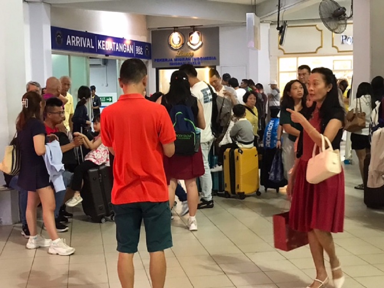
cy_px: 144
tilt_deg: -4.8
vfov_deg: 25.7
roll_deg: +0.6
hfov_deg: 33.8
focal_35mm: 57
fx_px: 632
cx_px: 192
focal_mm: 6.6
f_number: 2.8
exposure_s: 1/50
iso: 800
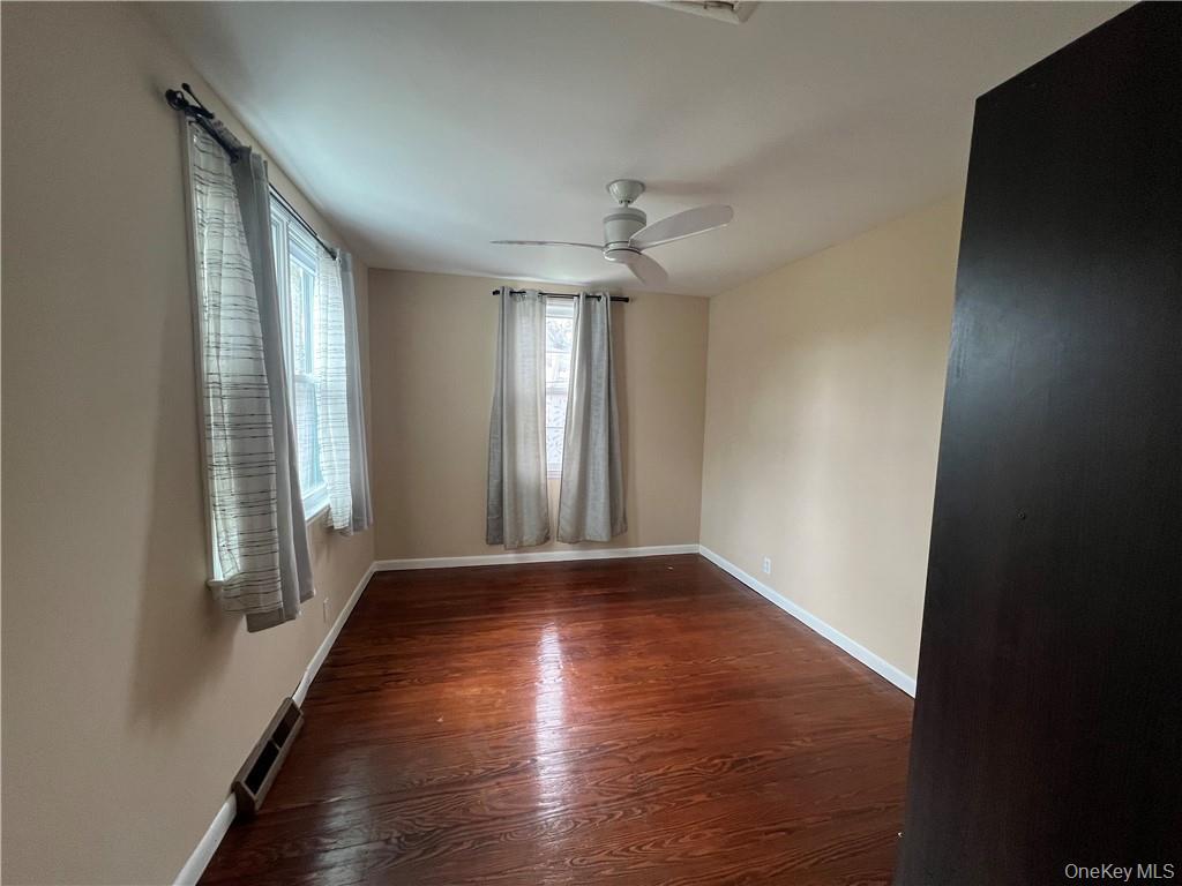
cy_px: 443
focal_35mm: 13
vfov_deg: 89.9
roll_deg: -1.9
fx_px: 444
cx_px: 591
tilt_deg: -4.9
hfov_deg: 106.2
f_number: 1.8
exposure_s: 1/60
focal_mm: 1.57
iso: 200
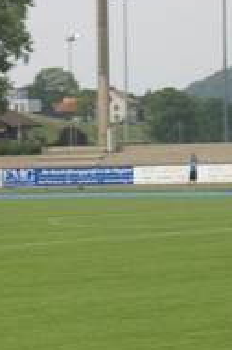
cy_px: 475
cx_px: -4
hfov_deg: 4.6
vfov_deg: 6.8
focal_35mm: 299
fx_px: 2901
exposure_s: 1/250
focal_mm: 70
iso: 100
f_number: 5.6
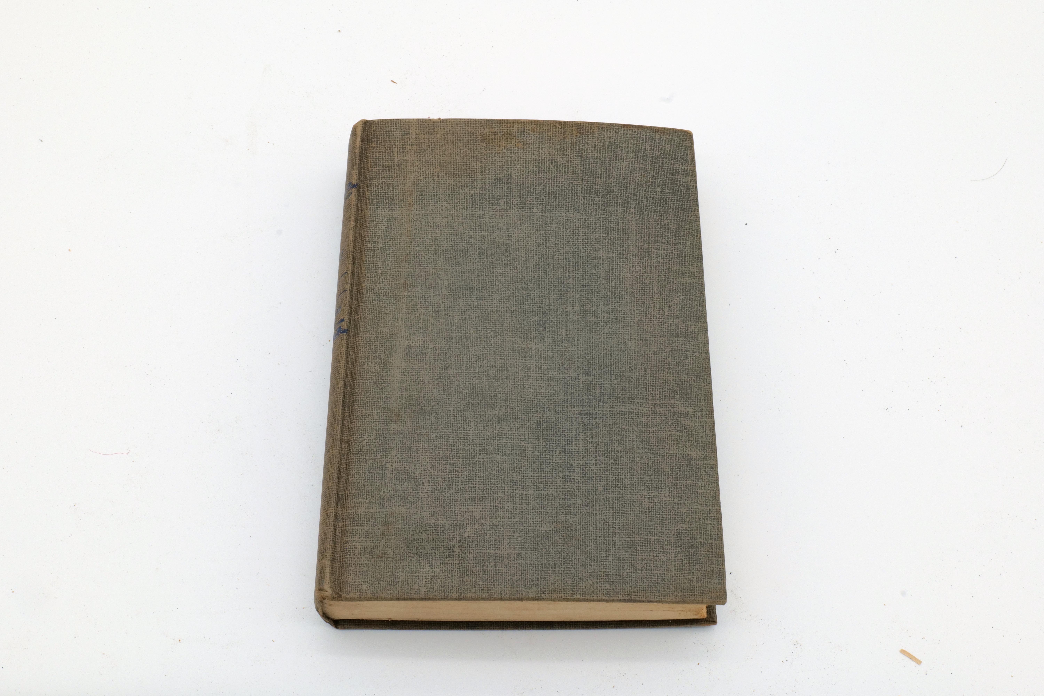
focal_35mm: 50
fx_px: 1450
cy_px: 348
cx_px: 522
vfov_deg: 27.0
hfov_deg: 39.6
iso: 2000
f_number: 22
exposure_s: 1/80
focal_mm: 50
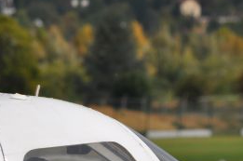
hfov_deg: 3.0
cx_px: 142
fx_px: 4583
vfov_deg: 2.0
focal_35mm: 680
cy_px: 189
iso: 250
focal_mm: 185
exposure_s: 1/2000
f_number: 6
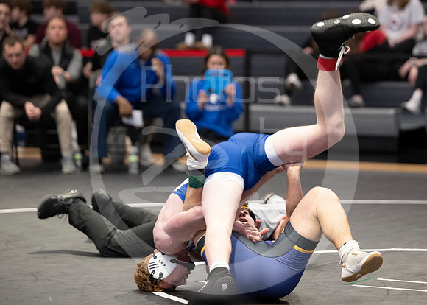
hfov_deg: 11.3
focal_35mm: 178
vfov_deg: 8.1
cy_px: 189
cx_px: 240
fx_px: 2156
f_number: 2.8
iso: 3200
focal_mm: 130
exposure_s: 1/1000
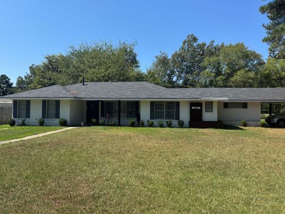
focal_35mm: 25
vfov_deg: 54.9
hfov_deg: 69.4
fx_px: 206
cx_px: 138
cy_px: 104
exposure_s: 1/3247
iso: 80
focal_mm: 6.76
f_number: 1.78
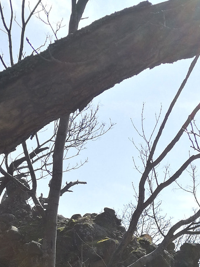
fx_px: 524
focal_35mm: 68
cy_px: 334
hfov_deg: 20.9
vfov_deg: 25.2
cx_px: 201
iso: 50
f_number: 2.2
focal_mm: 4.5
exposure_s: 1/571
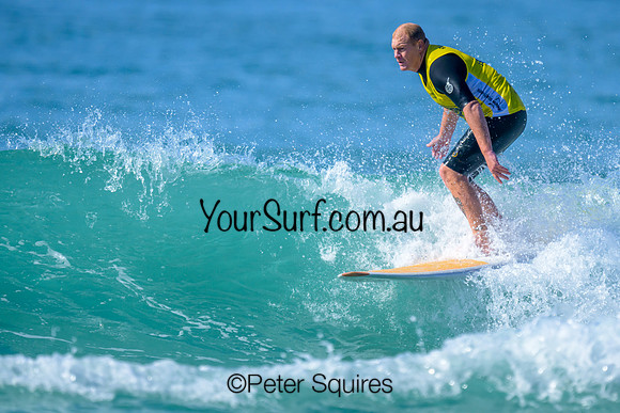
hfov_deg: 1.9
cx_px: 359
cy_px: 160
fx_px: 18948
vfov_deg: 1.3
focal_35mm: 1100
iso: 280
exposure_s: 1/2000
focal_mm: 800
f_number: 6.3
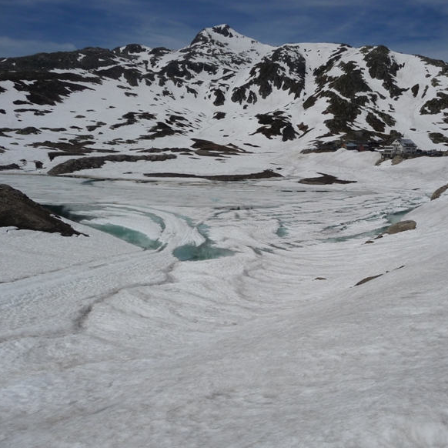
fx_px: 498
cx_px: 286
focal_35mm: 34
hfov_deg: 47.9
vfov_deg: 48.5
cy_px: 223
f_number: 8
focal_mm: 4.7
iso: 100
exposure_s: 1/1000
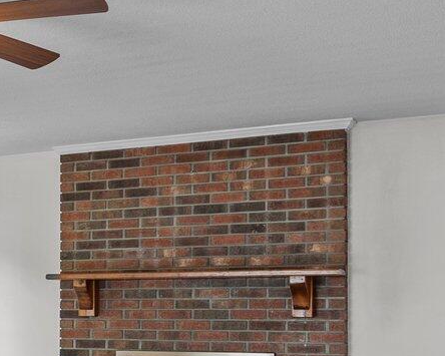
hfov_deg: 19.8
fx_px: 1027
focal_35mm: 78
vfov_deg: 19.4
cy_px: 297
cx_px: -291
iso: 400
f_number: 4
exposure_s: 1/4
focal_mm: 18
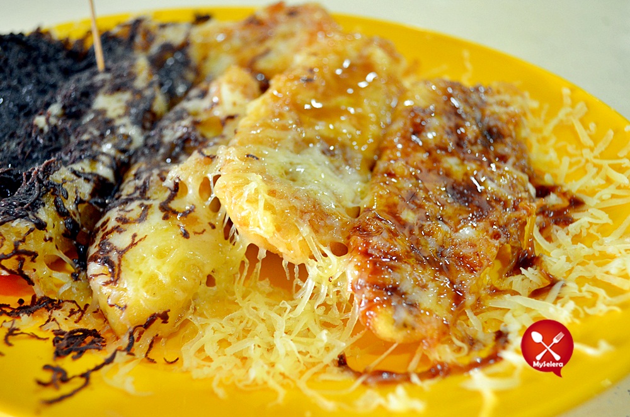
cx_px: 315
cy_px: 208
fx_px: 681
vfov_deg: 34.1
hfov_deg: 49.6
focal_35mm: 39
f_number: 4.2
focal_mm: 26
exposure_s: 1/30
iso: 800
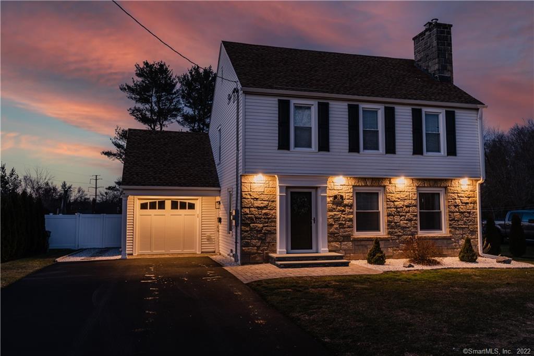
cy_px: 178
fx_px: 430
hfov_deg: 63.7
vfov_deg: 44.9
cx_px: 267
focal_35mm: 29
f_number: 8
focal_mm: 29
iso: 200
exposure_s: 1
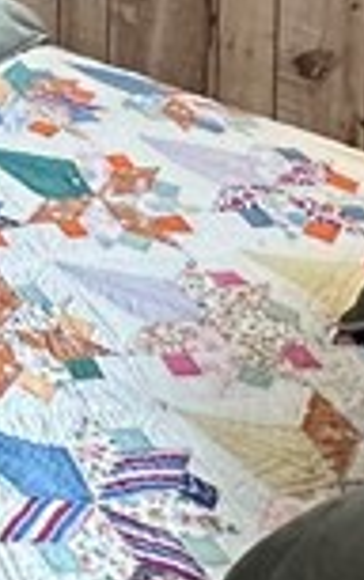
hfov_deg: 10.9
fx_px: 1567
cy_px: -671
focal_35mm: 99
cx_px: -546
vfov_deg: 15.4
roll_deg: -0.9
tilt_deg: -0.3
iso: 250
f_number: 2.2
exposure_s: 1/60
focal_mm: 2.22
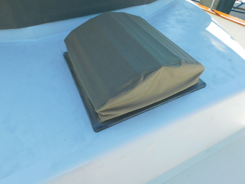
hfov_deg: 73.9
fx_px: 163
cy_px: 92
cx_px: 122
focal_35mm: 23
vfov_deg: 58.9
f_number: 3
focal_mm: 4
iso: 125
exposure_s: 1/1250
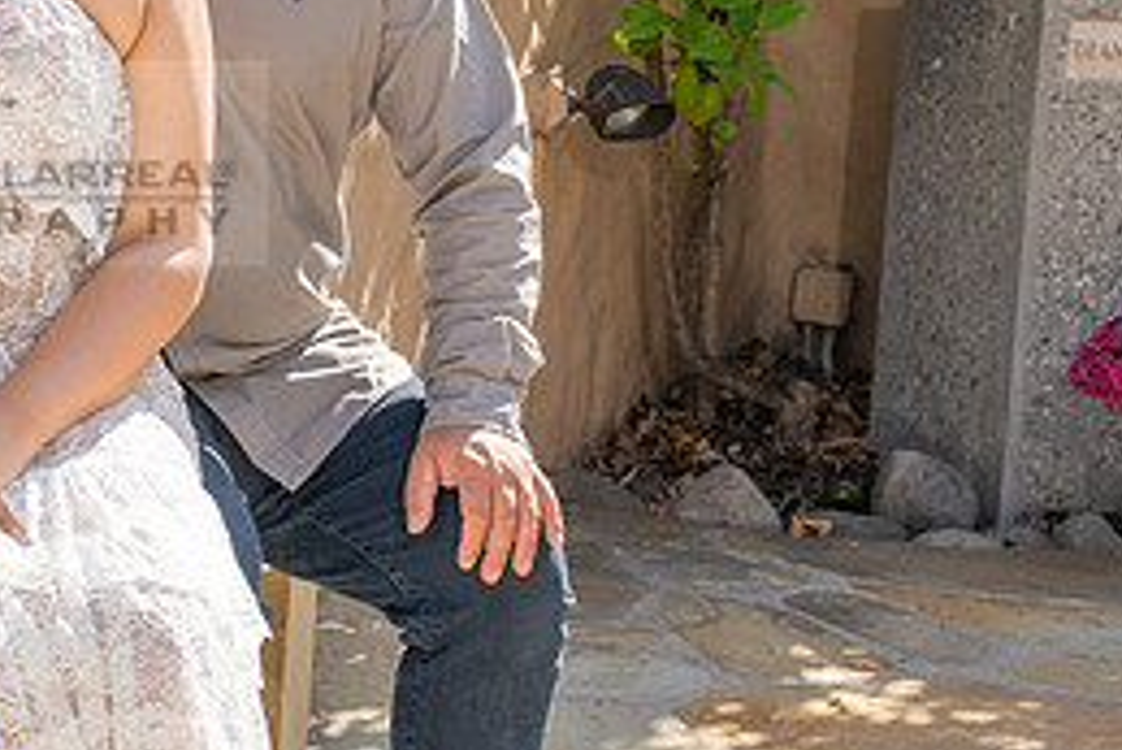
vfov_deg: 11.2
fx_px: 3804
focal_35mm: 122
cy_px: 127
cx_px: -39
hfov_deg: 16.4
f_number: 8
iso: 200
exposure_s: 1/200
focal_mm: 52
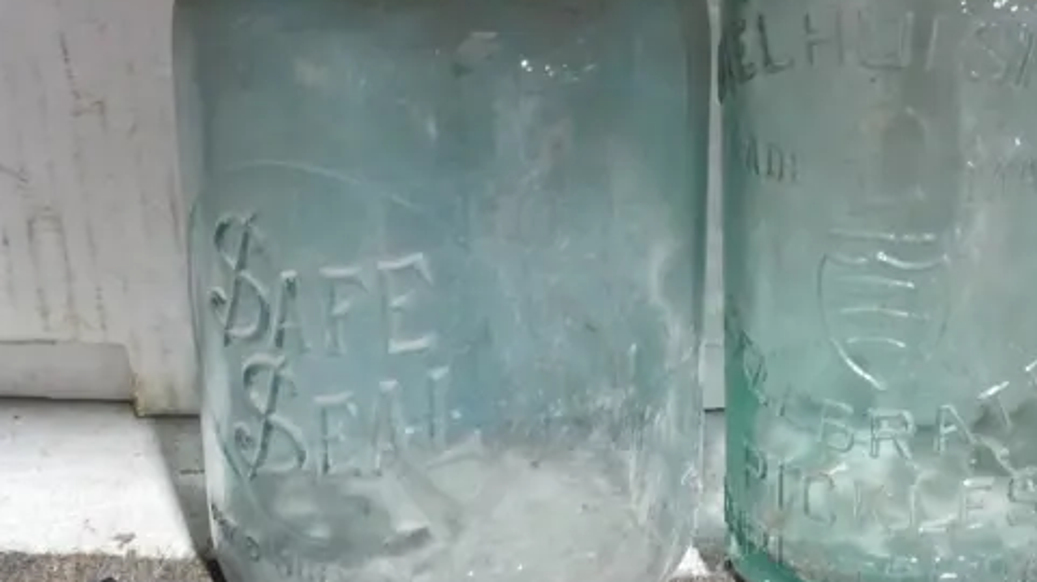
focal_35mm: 65
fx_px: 1786
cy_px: 149
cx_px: 888
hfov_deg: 31.2
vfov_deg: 18.4
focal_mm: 14
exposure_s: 1/30
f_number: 7.1
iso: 3200
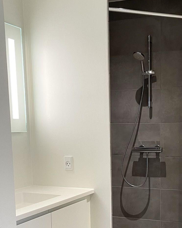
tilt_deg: -8.4
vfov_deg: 32.6
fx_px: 377
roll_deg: +1.2
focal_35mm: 56
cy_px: 185
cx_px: 133
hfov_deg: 26.8
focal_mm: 4.2
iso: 80
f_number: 1.6
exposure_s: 1/50
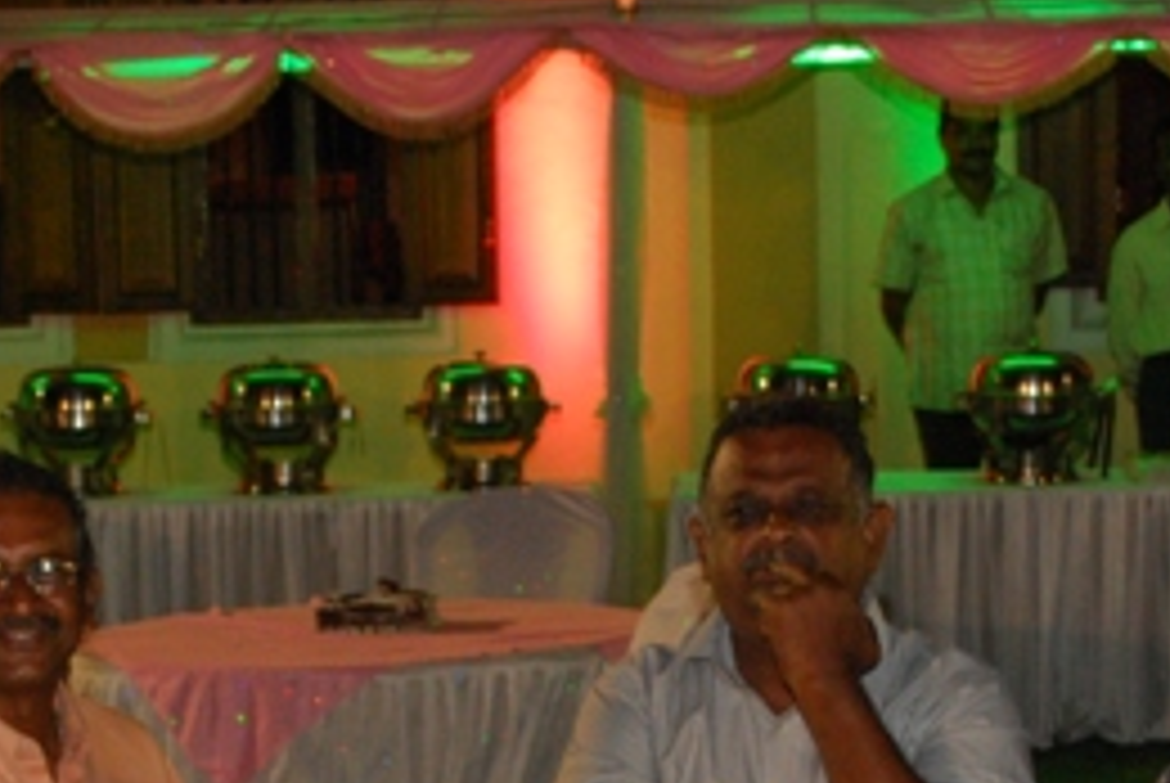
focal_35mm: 112
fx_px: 3644
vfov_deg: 12.0
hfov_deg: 18.2
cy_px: 958
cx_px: 470
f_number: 7.1
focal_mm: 26
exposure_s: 1/60
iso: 800
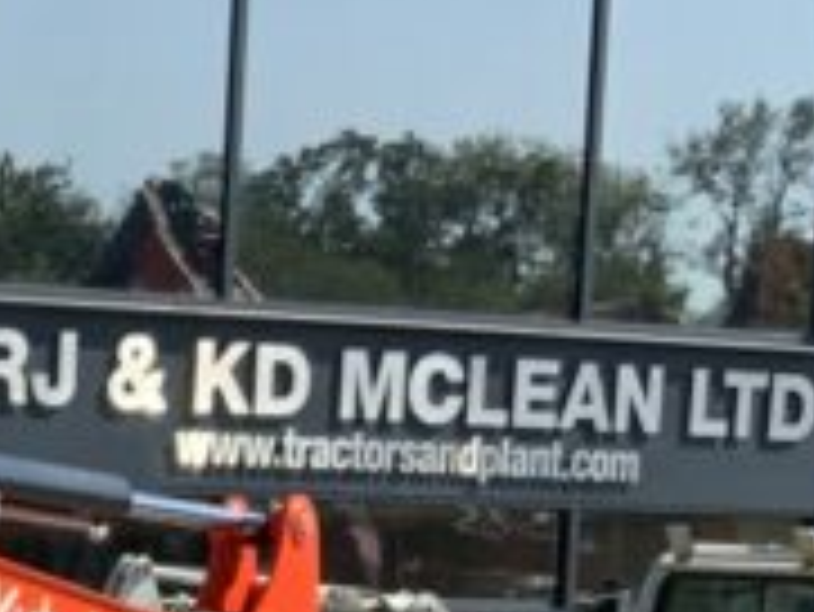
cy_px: 1260
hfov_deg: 11.2
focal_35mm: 164
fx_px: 3859
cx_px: -630
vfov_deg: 8.5
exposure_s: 1/1311
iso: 16
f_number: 1.8
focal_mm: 3
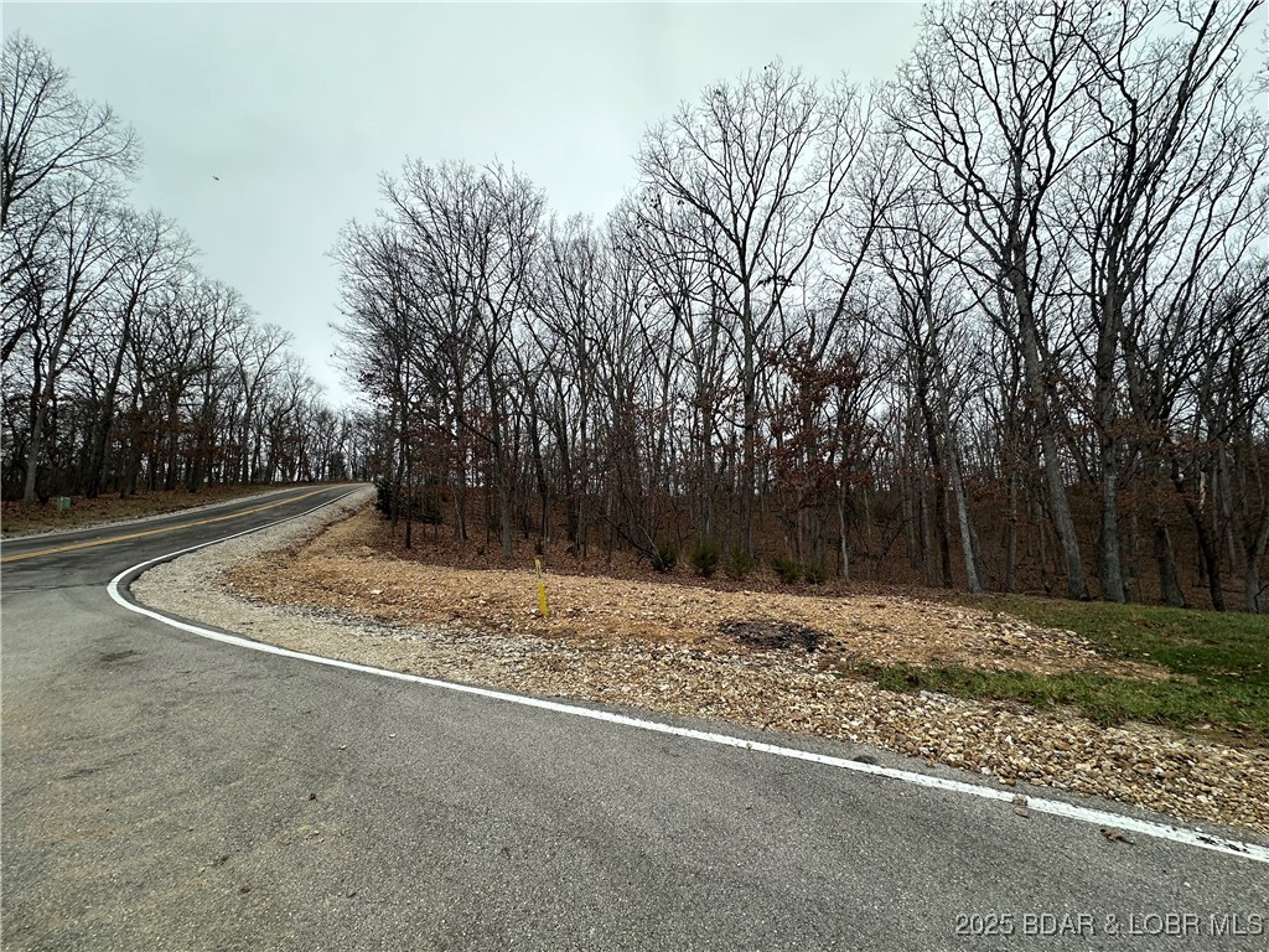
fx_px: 513
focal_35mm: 14
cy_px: 476
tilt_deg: +10.3
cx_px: 634
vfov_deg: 85.7
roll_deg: +2.3
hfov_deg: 102.1
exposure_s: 1/99
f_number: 2.2
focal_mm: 2.22
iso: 50
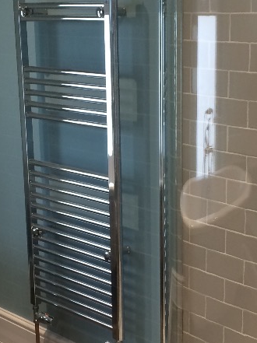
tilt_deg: -15.0
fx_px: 783
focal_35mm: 79
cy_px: 217
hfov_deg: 18.6
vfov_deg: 24.7
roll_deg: +3.2
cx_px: 97
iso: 100
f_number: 2.2
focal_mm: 4.15
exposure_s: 1/33
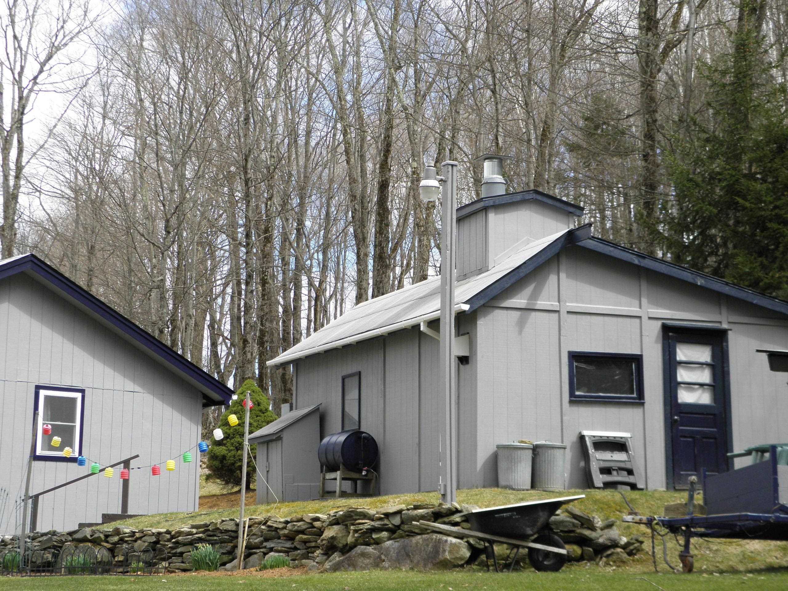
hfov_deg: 28.6
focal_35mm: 68
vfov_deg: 21.6
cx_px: 394
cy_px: 296
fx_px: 1548
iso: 100
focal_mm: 12.2
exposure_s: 1/200
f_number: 4.3
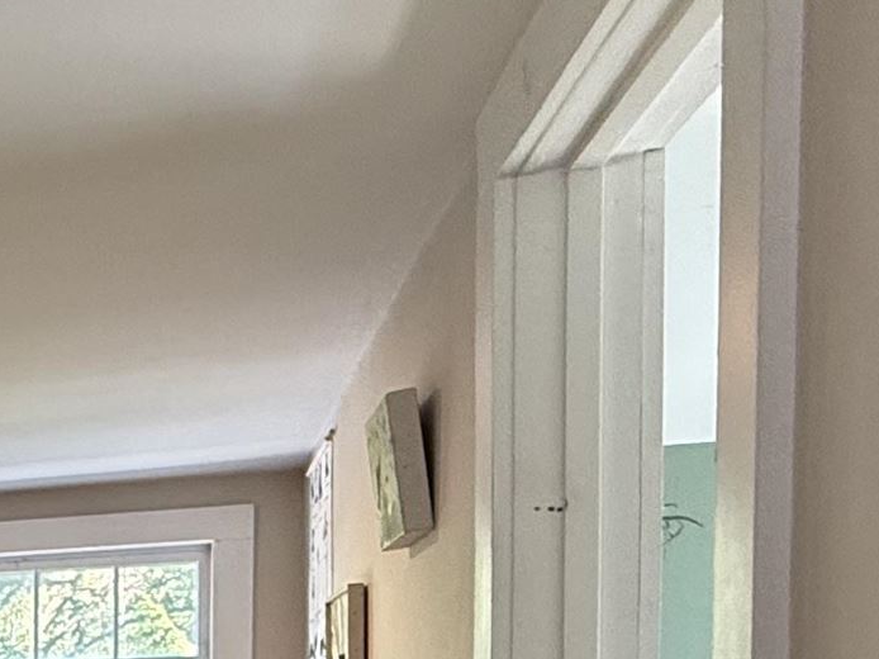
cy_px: 841
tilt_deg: -2.3
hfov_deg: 23.5
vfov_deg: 21.5
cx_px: -510
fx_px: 1574
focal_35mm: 62
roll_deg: +1.3
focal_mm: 2.22
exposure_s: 1/120
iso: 500
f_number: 2.2
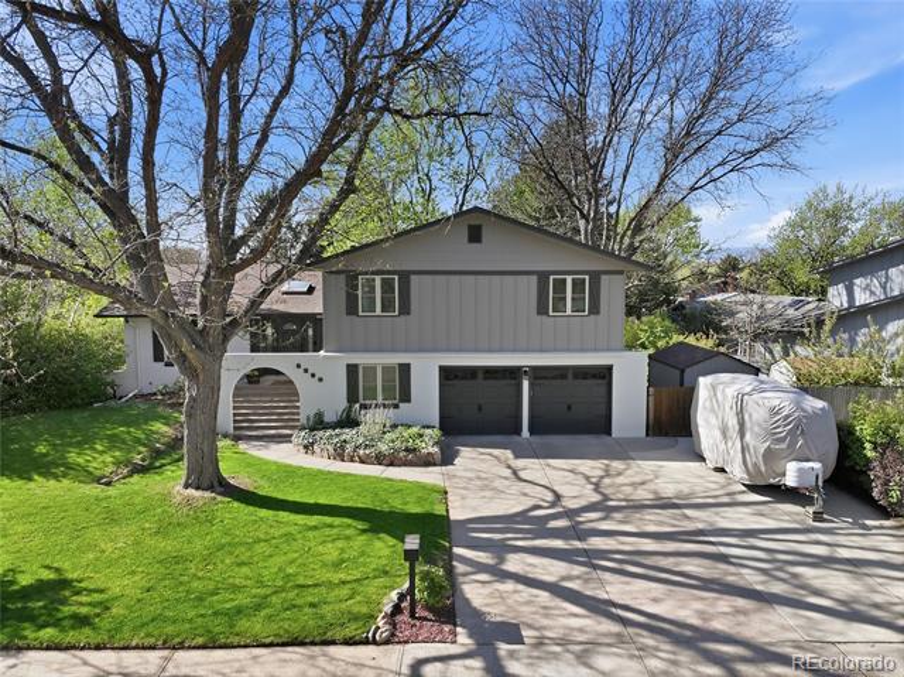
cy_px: 338
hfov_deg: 71.6
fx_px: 626
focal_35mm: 24
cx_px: 452
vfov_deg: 56.8
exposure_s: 1/160
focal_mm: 12.3
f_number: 8
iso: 100
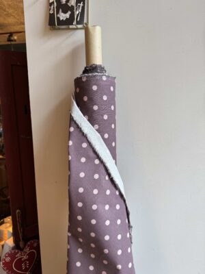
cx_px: 102
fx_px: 190
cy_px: 137
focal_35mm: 24
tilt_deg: -9.5
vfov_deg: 71.6
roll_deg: -0.1
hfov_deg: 56.8
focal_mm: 6.76
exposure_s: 1/100
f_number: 1.78
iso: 125
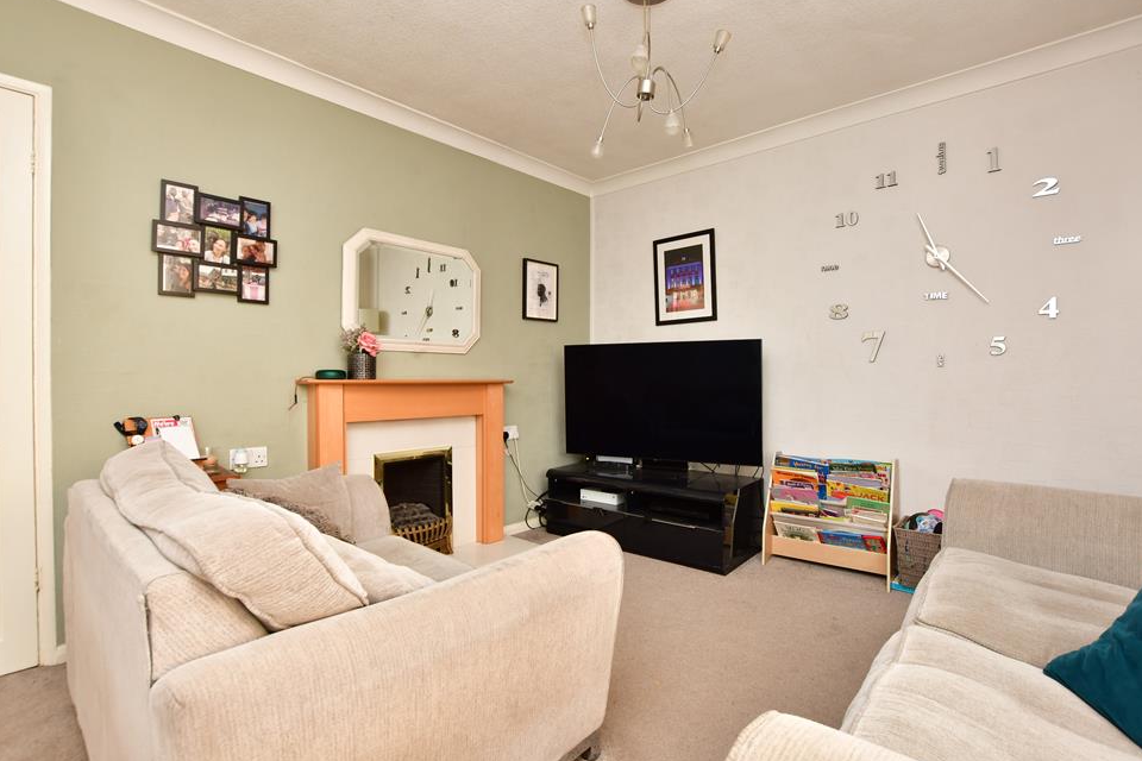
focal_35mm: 16
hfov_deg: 96.7
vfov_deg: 73.7
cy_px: 372
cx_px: 585
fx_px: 508
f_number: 7.1
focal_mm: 10
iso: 400
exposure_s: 2
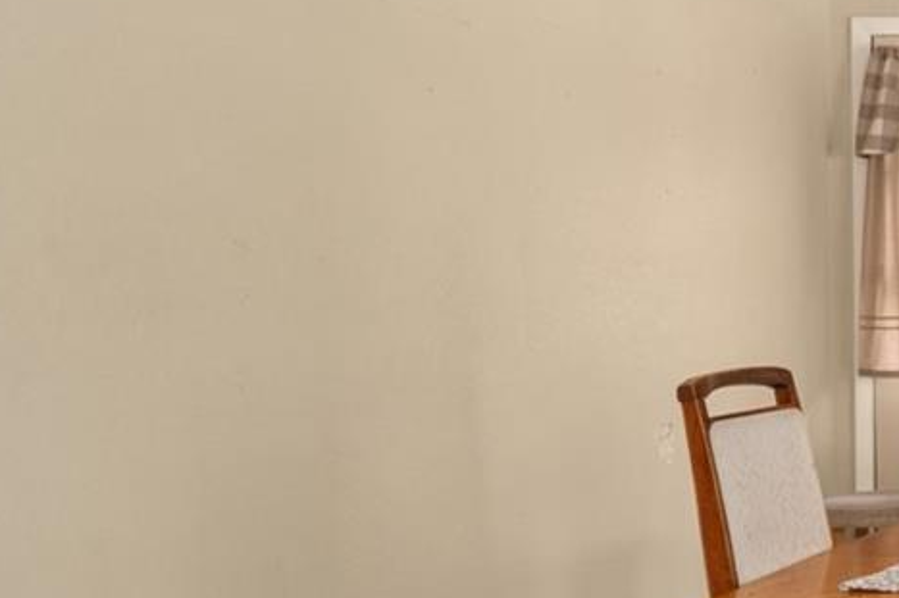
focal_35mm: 48
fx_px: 1198
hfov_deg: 25.1
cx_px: 1484
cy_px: 288
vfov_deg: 28.1
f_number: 11
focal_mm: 14
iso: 400
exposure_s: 1
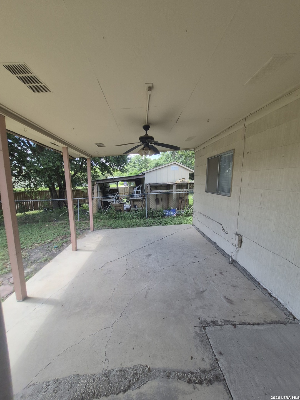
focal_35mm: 13
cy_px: 200
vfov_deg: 106.2
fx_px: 150
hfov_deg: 89.9
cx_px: 150
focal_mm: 1.74
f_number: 2.2
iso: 40
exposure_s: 1/194
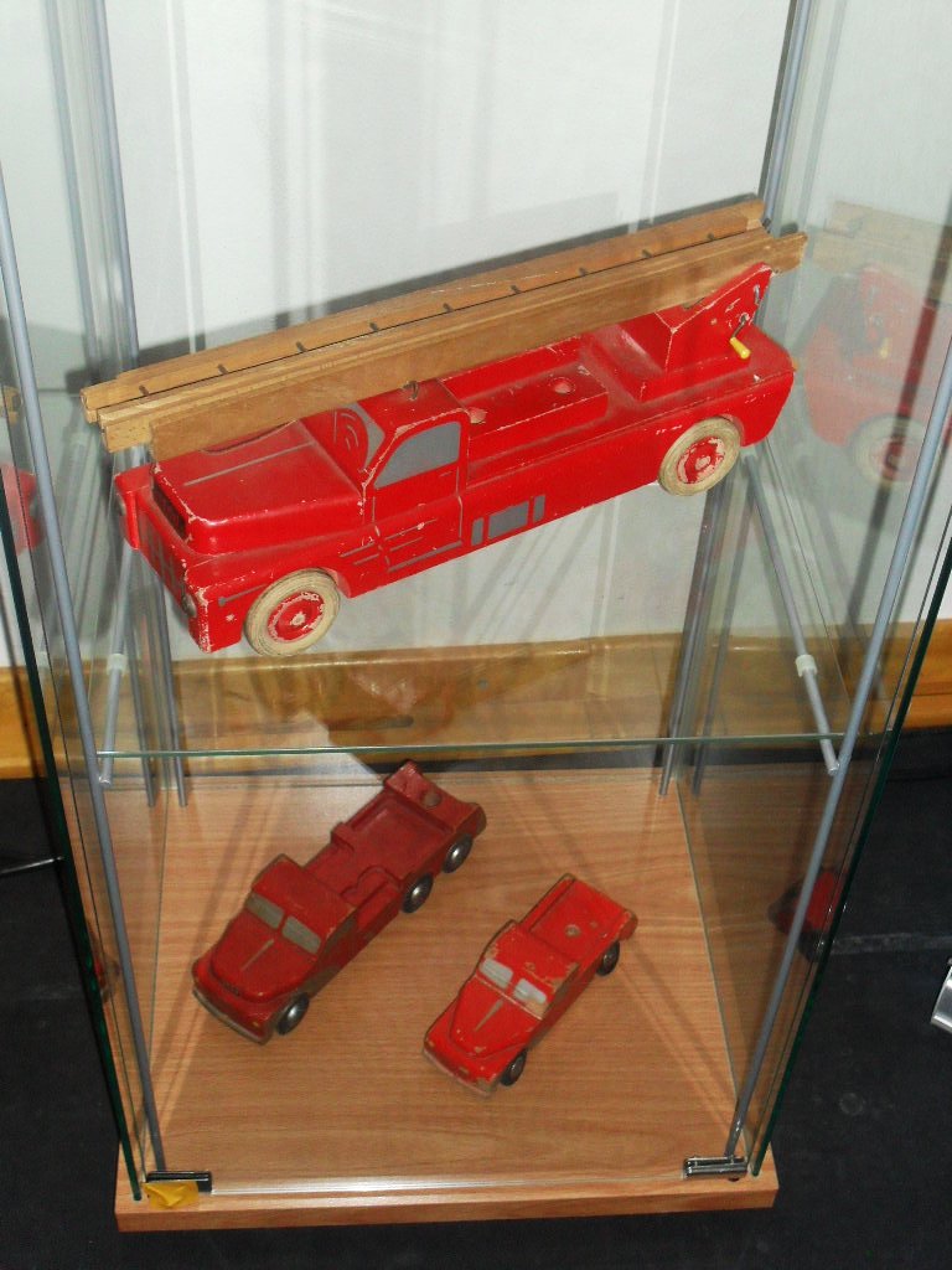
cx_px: 476
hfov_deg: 29.7
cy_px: 635
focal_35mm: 49
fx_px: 1797
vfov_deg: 38.9
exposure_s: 1/45
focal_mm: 8.7
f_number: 3.9
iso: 200
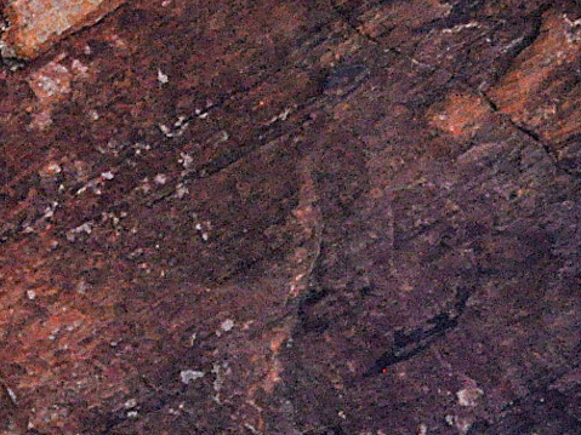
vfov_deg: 4.4
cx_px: -149
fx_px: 5689
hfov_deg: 5.8
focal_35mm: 339
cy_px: -217
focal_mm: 55
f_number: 4
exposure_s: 1/25
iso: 1600
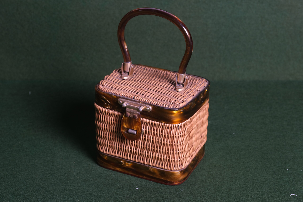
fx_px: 699
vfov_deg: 16.5
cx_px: 152
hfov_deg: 24.5
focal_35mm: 83
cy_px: 101
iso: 400
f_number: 6.4
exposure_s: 1/80
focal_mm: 55
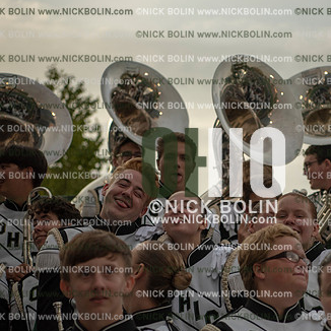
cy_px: 176
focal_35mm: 106
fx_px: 1147
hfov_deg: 16.4
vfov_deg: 16.4
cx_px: 213
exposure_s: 1/4000
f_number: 3.2
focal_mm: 70
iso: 800
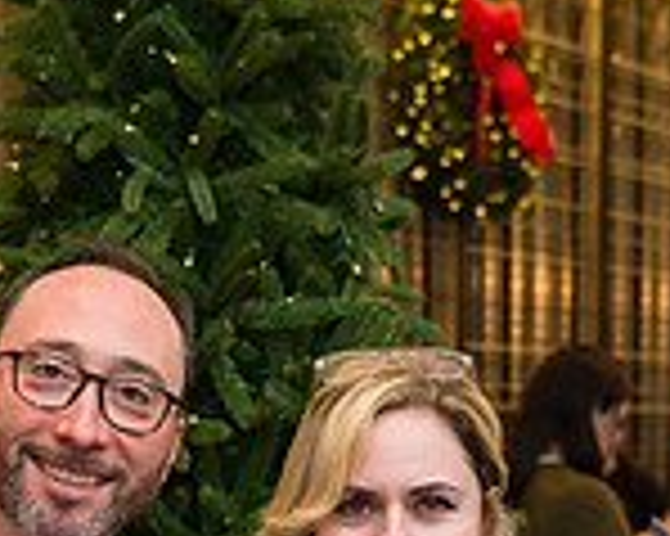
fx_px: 2101
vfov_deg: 13.9
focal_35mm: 106
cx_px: 175
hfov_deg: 18.0
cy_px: 730
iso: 400
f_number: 3.2
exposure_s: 1/200
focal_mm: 29
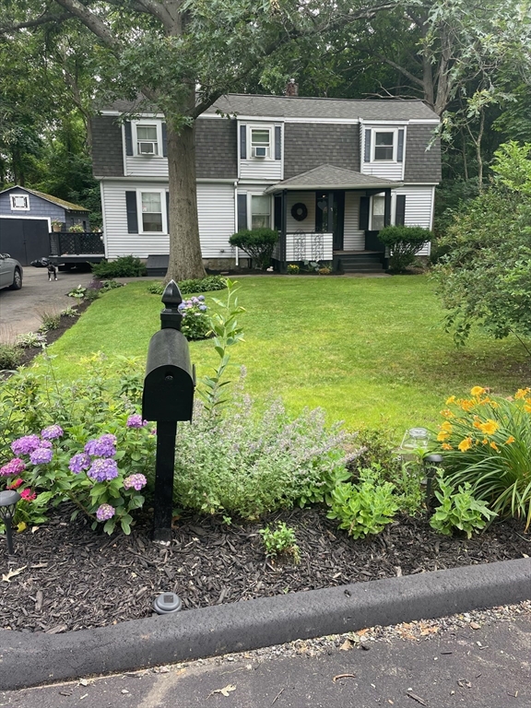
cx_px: 266
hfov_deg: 53.1
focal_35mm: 26
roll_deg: +0.5
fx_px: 532
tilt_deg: -12.0
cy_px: 354
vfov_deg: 67.3
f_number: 1.6
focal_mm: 4.2
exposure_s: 1/121
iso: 40
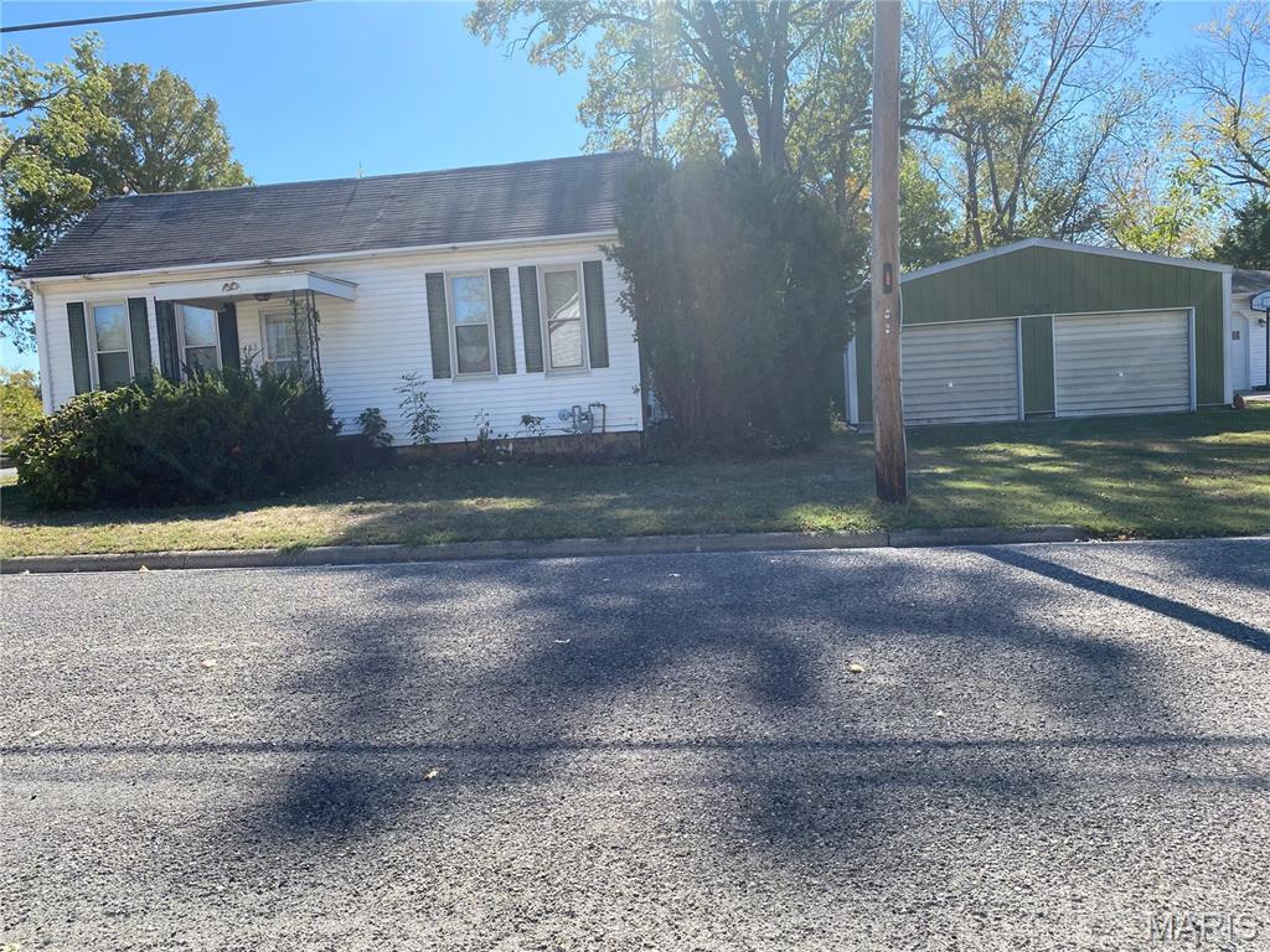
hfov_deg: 67.3
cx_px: 635
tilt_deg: -4.2
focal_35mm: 26
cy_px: 476
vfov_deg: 53.1
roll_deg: +3.4
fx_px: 954
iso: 32
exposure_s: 1/1412
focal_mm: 4.25
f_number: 1.8
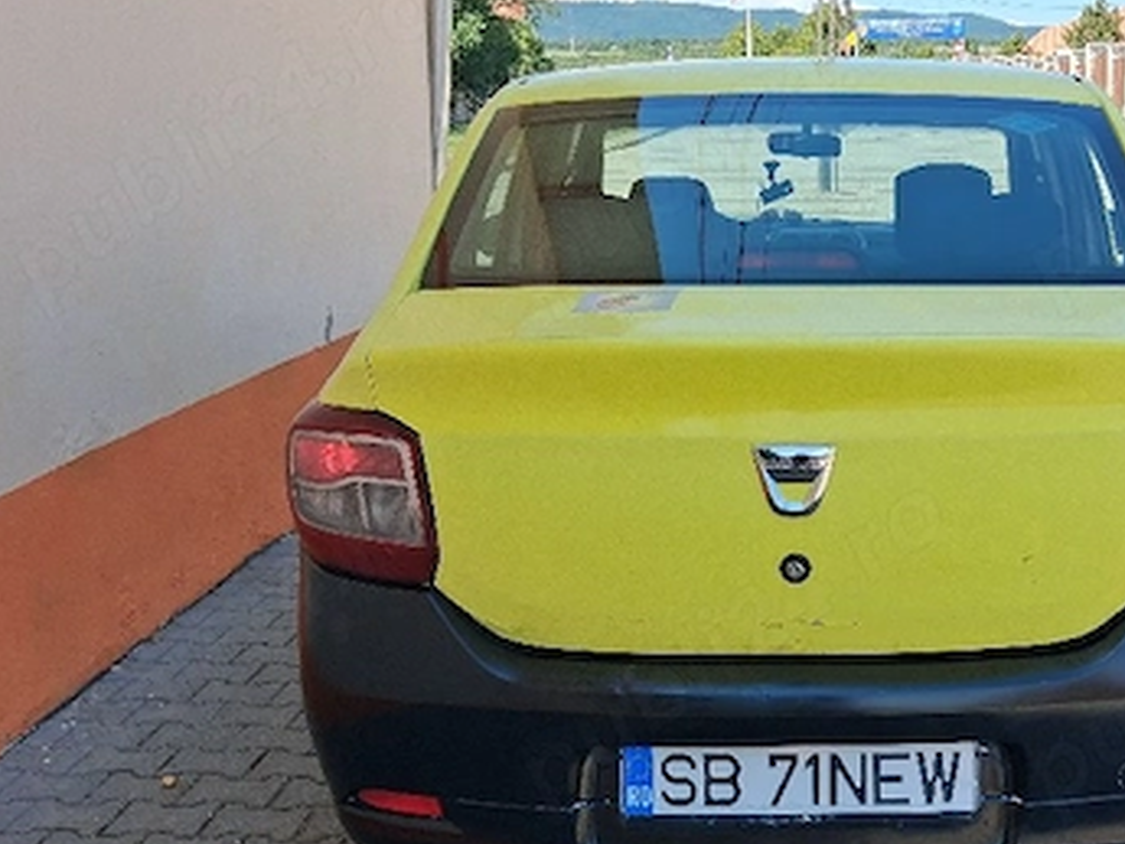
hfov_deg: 39.2
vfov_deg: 30.2
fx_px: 1528
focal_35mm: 47
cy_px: 662
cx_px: 861
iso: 25
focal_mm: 4
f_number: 1.8
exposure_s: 1/370
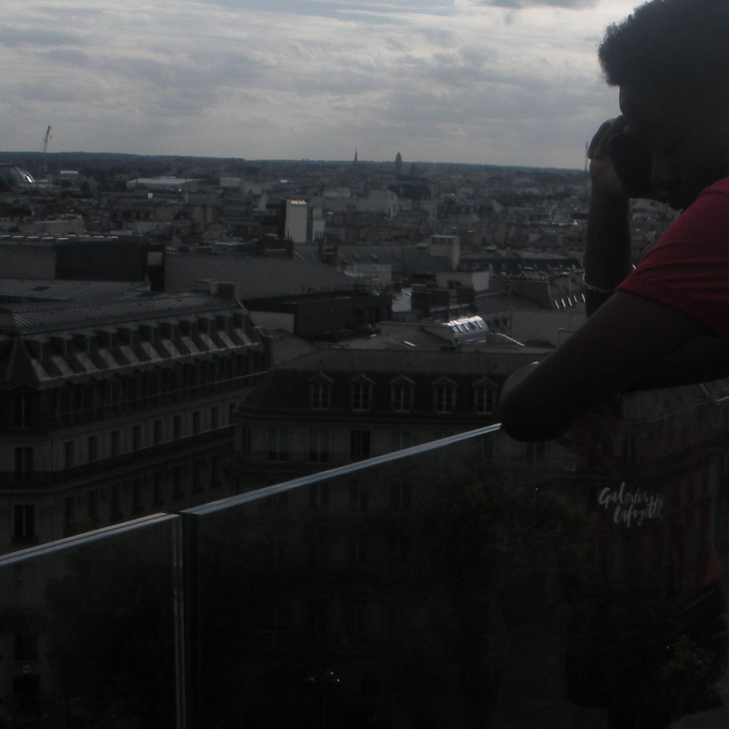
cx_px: 661
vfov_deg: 22.8
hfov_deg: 22.2
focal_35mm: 76
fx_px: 1811
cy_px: 367
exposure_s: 1/794
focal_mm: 6.3
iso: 64
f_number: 5.6
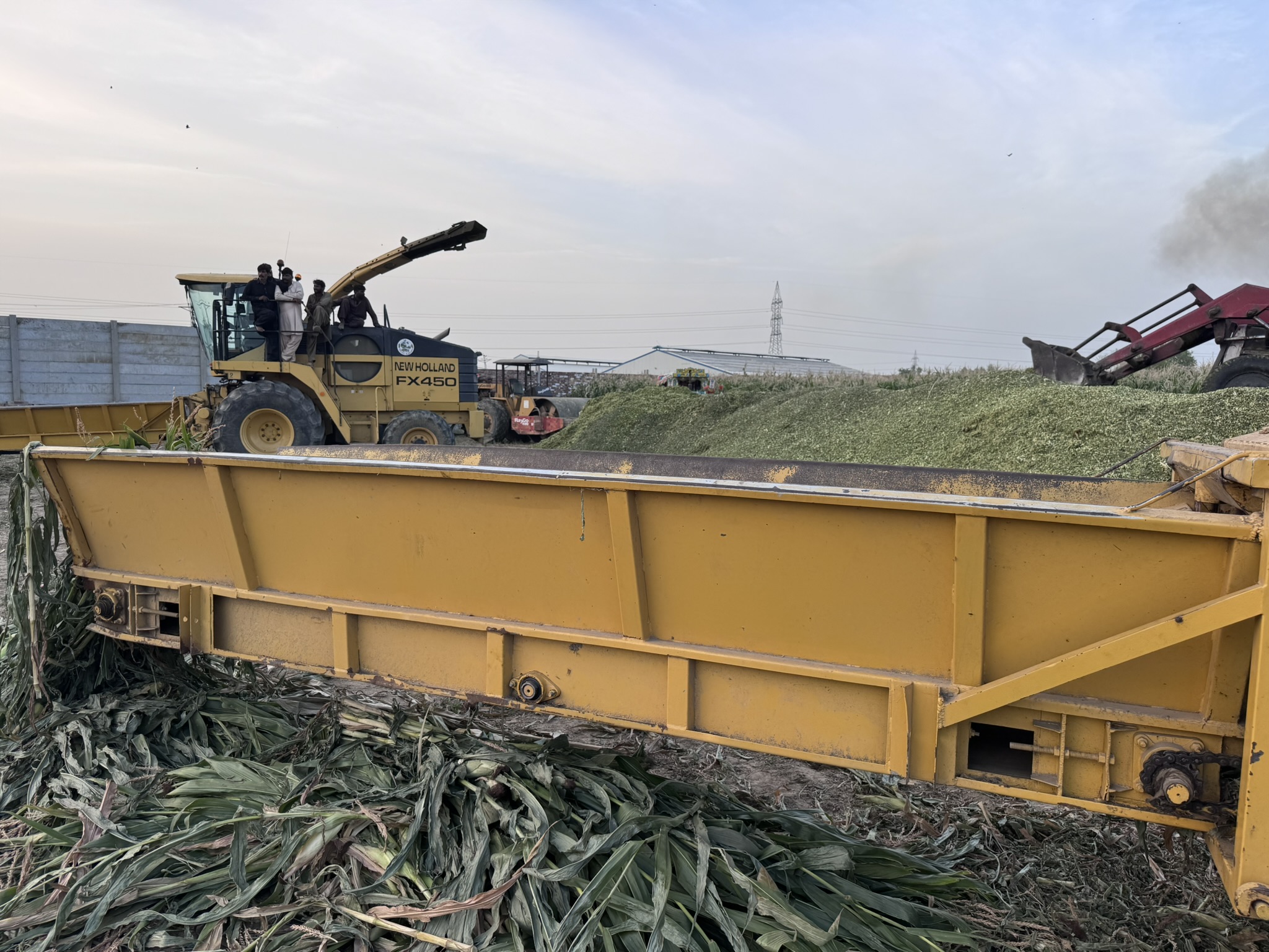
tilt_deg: -5.2
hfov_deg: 71.6
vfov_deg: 56.8
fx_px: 880
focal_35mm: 24
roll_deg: -0.2
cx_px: 634
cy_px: 476
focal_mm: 6.76
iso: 80
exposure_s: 1/345
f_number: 1.78
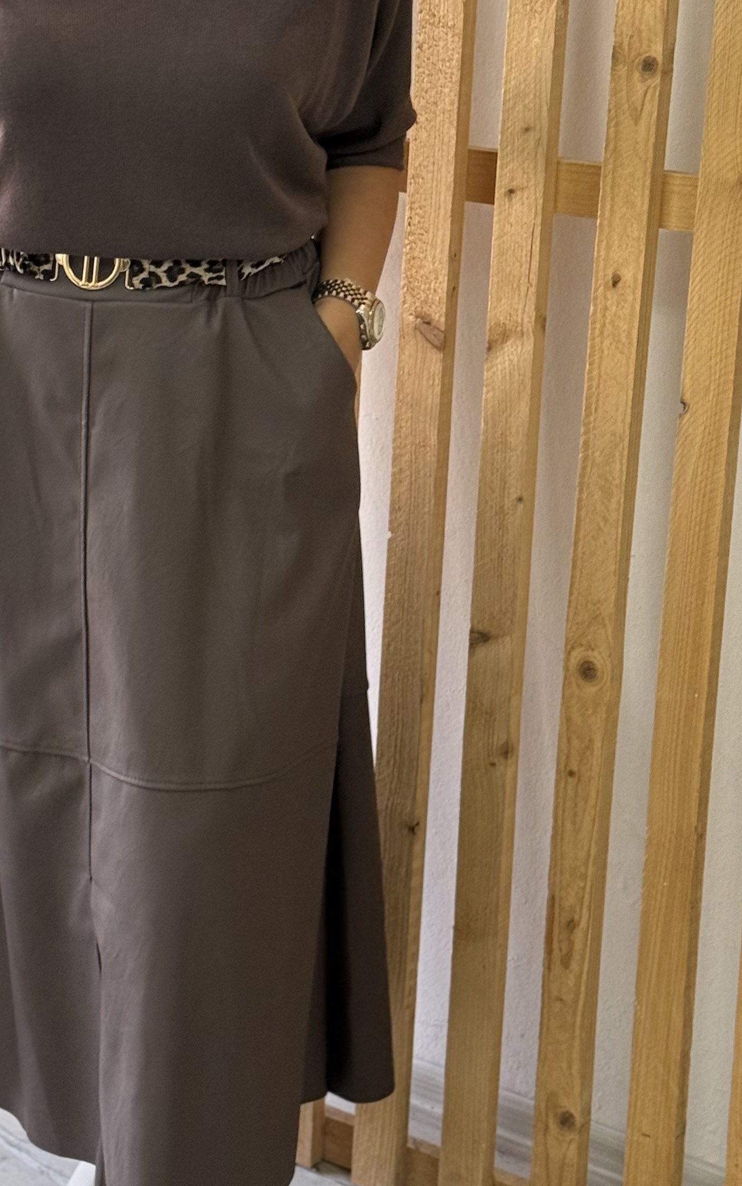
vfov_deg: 22.8
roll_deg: +1.4
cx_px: 90
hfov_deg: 14.2
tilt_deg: -17.1
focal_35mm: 91
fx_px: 2944
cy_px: 481
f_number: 1.78
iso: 80
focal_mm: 6.76
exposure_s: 1/100
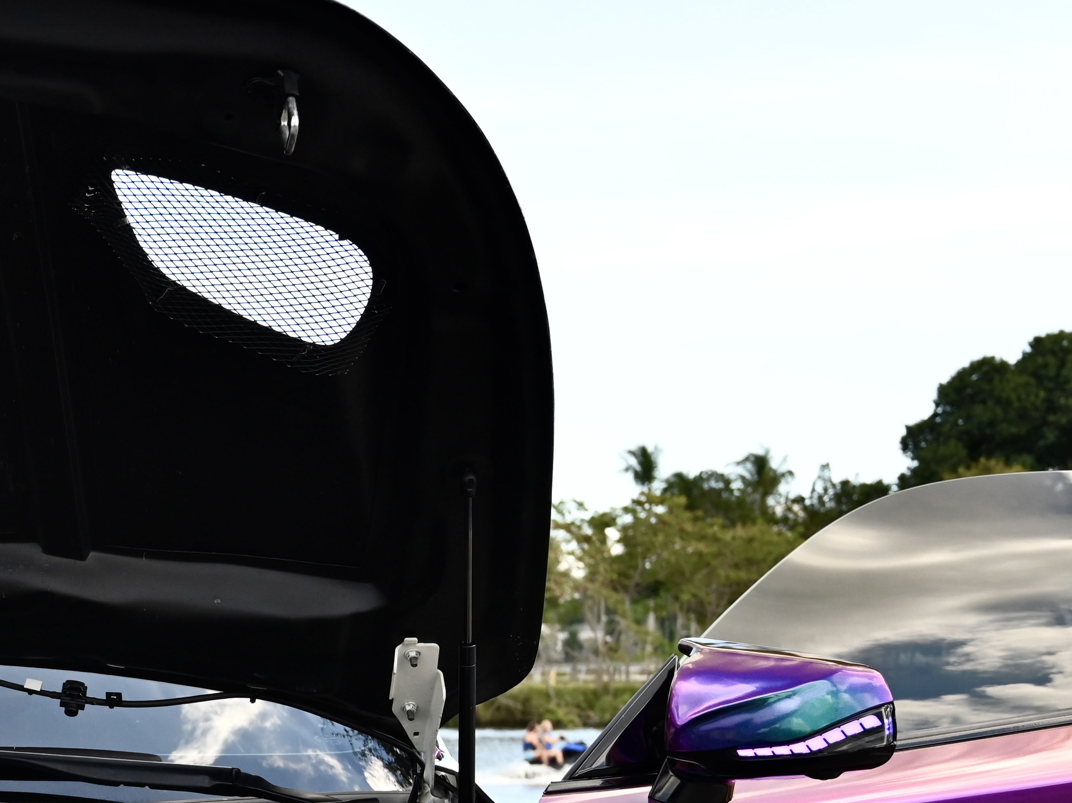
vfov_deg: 12.5
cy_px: 821
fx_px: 3623
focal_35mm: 117
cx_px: -108
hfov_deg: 16.3
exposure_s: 1/250
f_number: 5.6
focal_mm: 39
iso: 140
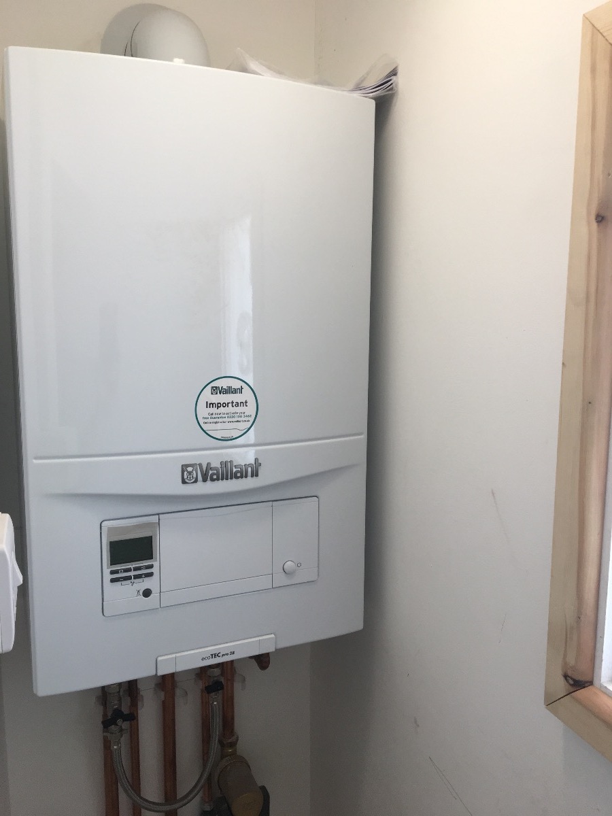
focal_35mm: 29
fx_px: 684
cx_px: 306
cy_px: 408
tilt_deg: -8.0
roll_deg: -0.9
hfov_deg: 48.2
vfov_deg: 61.7
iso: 40
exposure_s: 1/100
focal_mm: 4.15
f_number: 2.2
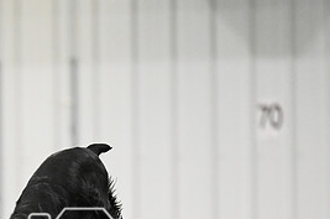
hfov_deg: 4.7
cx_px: 57
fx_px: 3980
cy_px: 226
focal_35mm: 435
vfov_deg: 3.1
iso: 10000
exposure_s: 1/1000
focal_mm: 200
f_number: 3.2
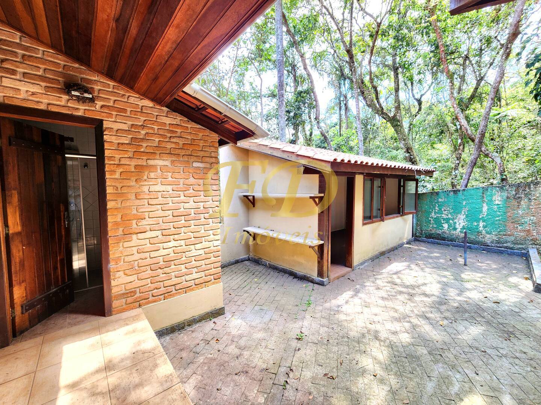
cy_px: 202
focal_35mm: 13
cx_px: 270
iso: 125
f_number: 2.2
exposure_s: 1/60.2
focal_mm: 2.2
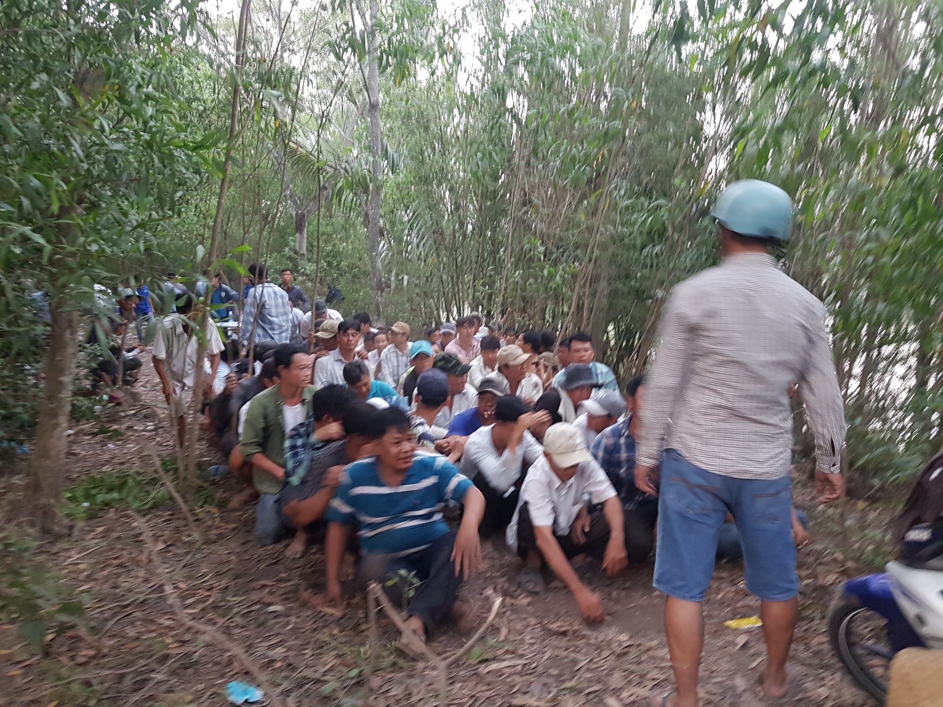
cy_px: 354
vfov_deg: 53.1
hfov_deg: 67.3
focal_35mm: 26
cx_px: 472
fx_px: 708
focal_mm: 4.2
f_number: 1.7
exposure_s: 1/10
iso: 200
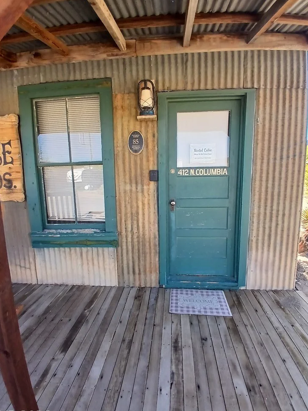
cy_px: 207
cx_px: 153
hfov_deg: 71.6
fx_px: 214
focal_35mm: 18
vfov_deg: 87.8
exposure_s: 1/149
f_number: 2.2
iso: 50
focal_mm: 1.4
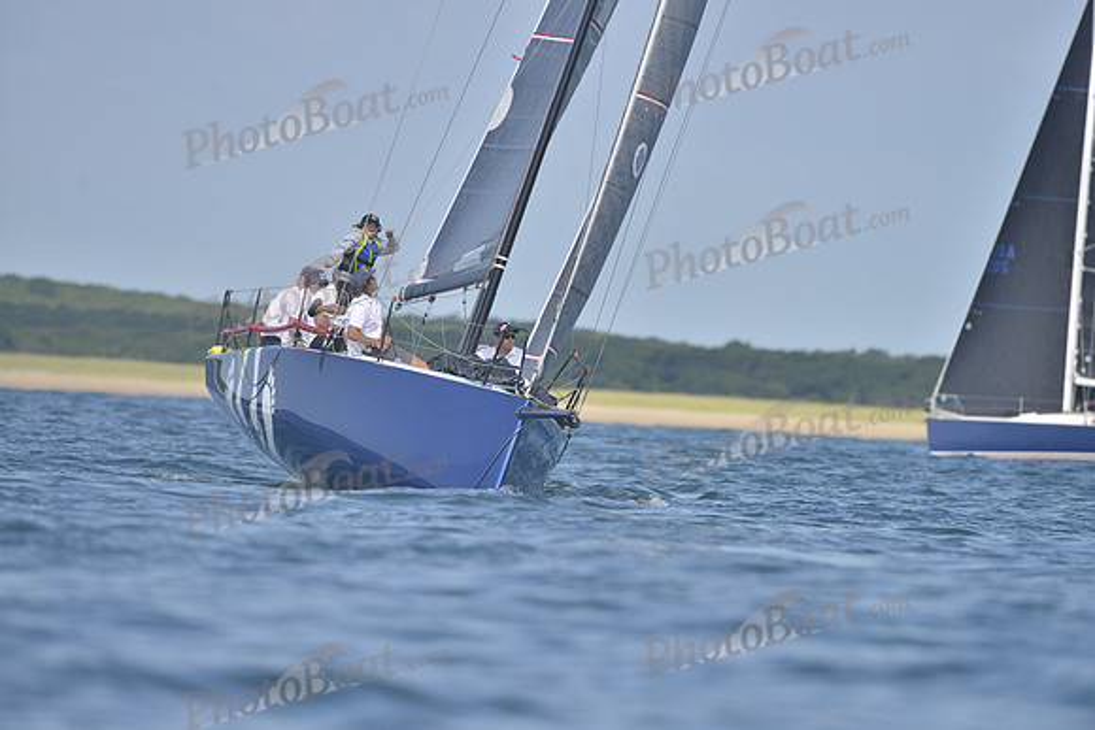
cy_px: 365
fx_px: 11560
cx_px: 548
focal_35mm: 380
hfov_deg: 5.4
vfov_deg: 3.6
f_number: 6.3
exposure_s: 1/1600
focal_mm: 380
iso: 280
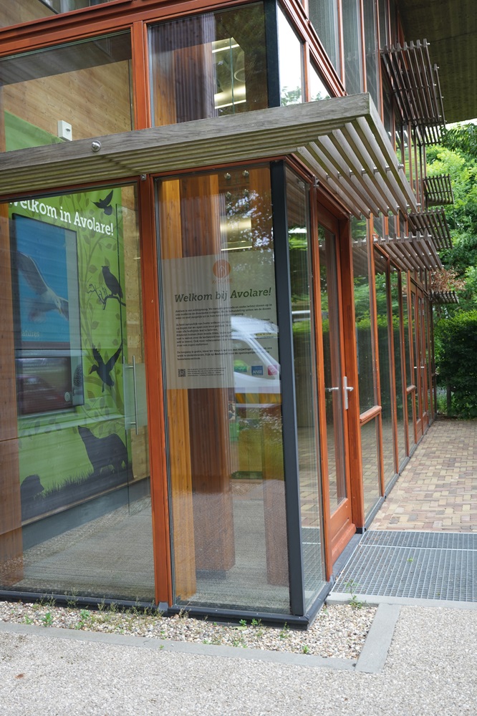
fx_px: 676
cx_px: 238
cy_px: 358
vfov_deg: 55.8
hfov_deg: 38.9
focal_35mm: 34
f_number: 4
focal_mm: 34
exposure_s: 1/160
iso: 400
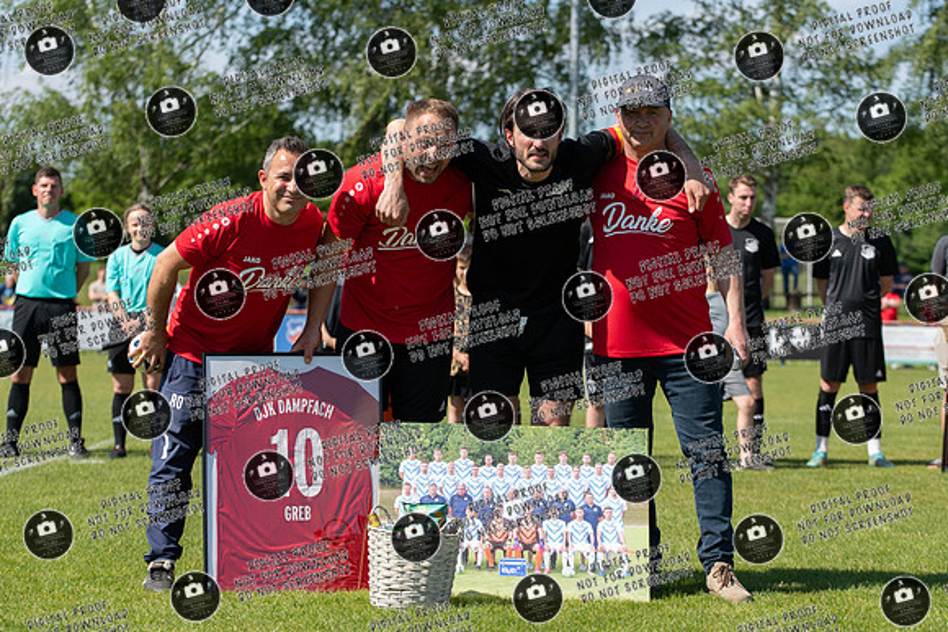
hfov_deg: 20.1
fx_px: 2671
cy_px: 282
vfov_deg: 13.5
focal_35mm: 101
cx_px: 479
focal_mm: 85
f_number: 4
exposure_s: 1/800
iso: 160
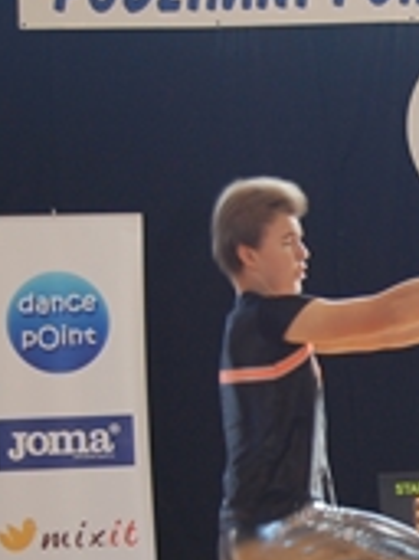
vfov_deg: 14.5
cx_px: 514
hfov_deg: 10.8
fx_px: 2181
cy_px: 488
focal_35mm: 135
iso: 400
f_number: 4.5
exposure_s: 1/50
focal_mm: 32
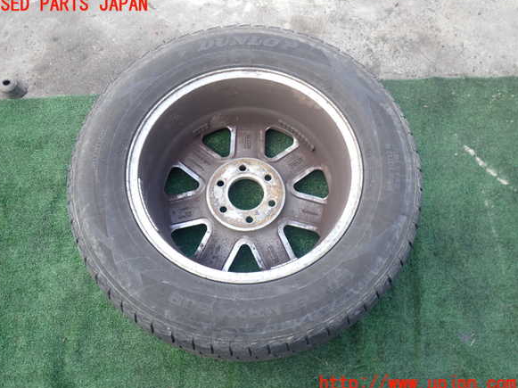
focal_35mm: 31
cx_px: 253
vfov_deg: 45.4
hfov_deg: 58.4
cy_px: 194
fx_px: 464
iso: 100
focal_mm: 5.4
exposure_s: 1/200
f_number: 2.3
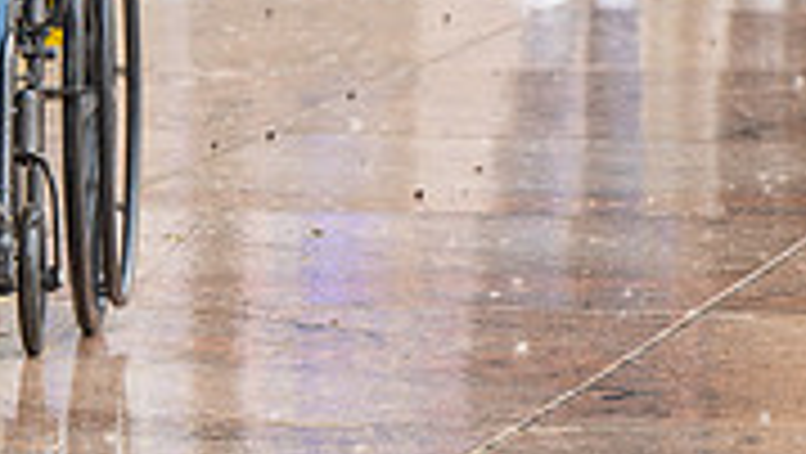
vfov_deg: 1.8
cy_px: -171
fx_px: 14480
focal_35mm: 677
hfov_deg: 3.2
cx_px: -158
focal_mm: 200
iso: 640
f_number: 6.3
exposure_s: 1/80
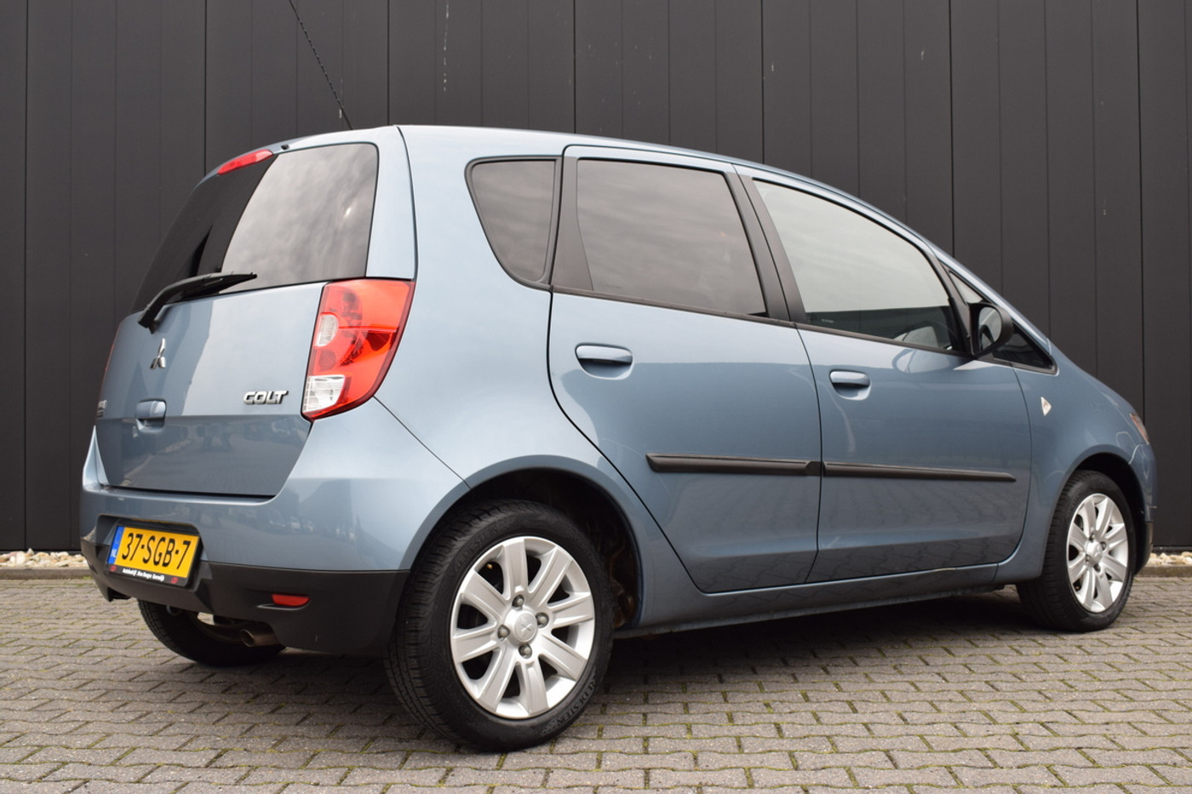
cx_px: 596
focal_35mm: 40
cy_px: 397
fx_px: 1341
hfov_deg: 47.9
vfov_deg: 33.0
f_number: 7.1
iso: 400
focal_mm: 27
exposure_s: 1/200
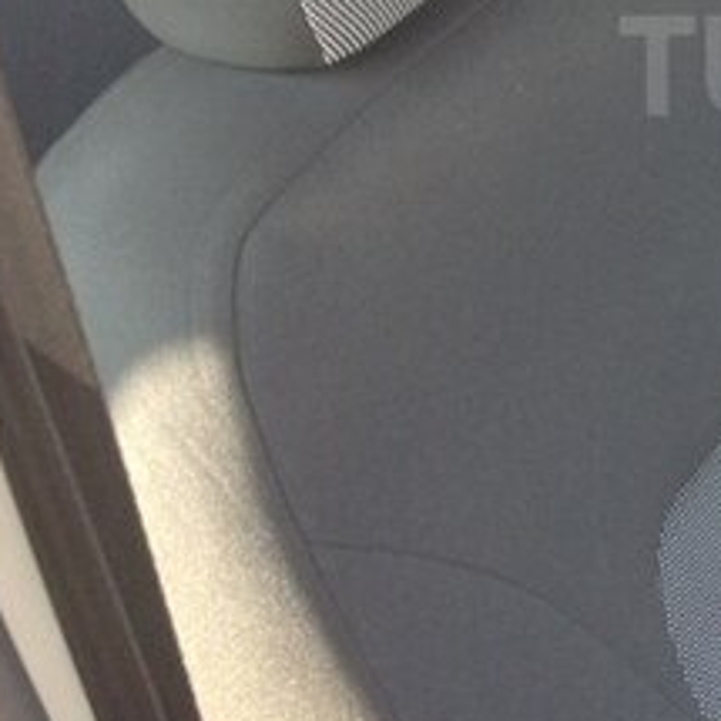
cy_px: 65
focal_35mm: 95
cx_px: 962
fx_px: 2239
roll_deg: -0.1
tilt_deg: -27.4
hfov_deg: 17.1
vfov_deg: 18.0
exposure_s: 1/120
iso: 100
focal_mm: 4.28
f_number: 2.4
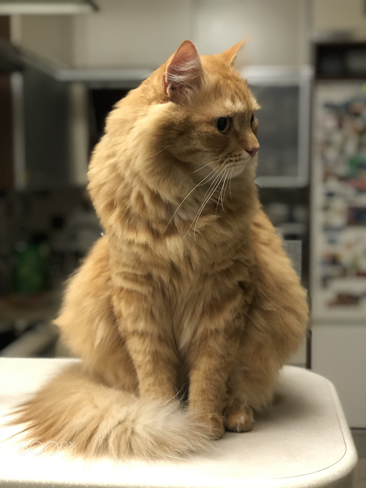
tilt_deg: -6.0
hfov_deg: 28.0
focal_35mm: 52
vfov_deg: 36.8
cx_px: 183
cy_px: 244
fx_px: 733
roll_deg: -0.3
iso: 160
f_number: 2.4
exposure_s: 1/9
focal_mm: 6
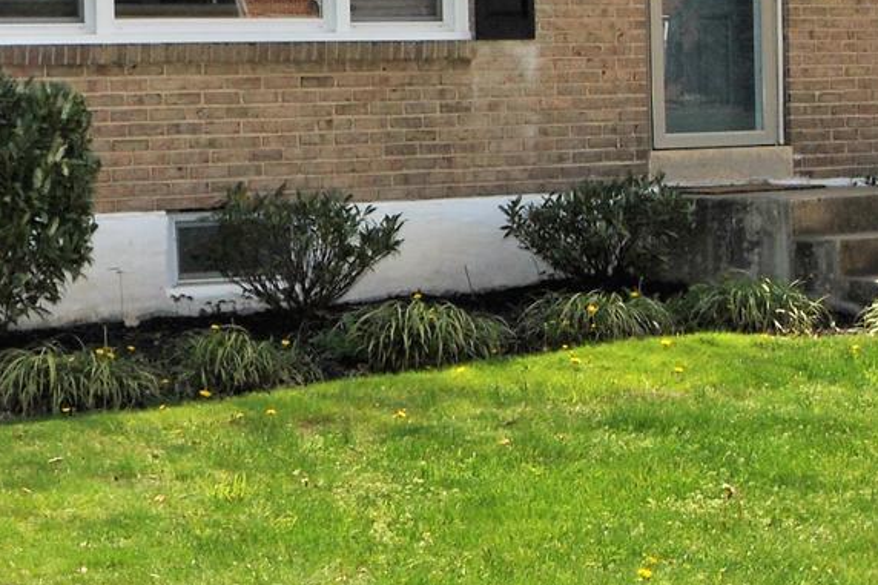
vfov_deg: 15.8
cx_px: 61
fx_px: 2097
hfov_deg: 23.0
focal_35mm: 86
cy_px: 170
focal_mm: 16
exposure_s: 1/200
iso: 100
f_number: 11
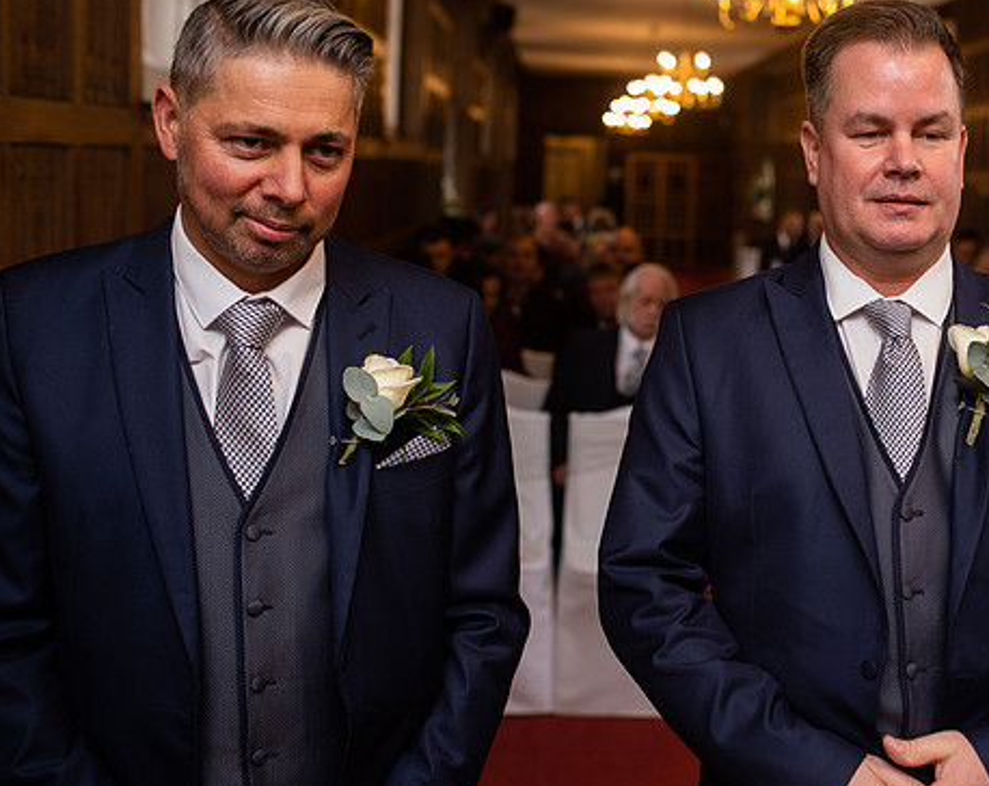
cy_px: 361
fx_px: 1547
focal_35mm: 53
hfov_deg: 34.4
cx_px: 790
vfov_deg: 28.5
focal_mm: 35
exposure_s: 1/100
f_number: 2.8
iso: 250
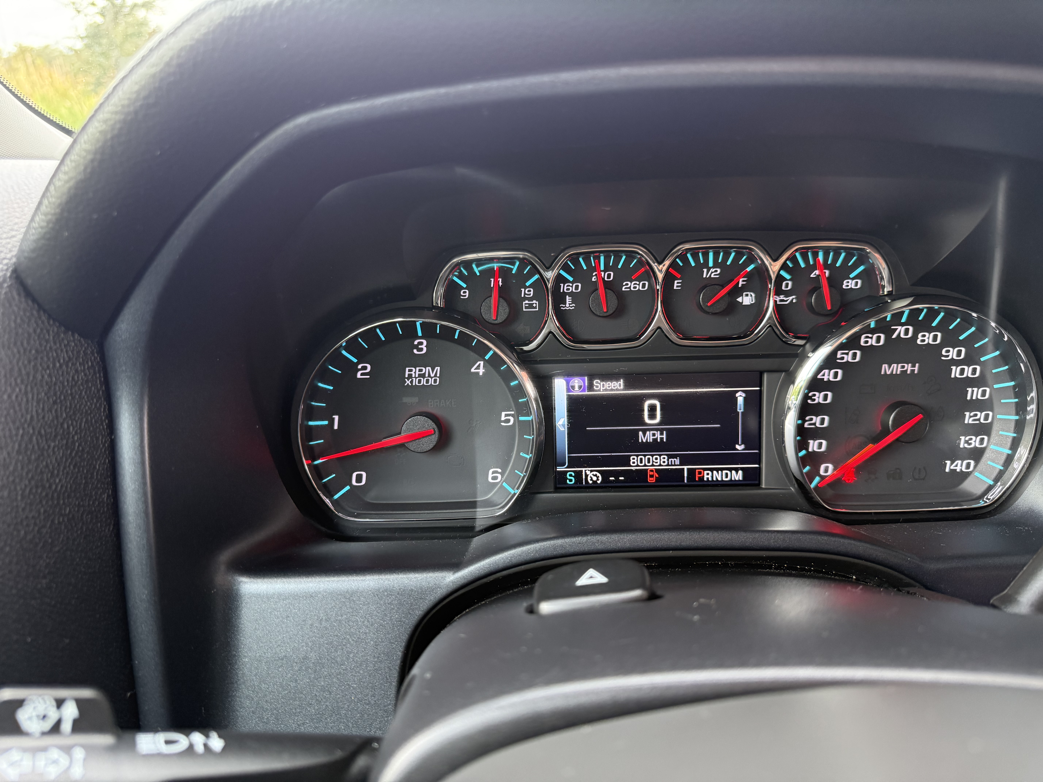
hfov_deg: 71.6
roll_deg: +0.5
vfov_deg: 56.8
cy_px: 391
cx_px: 522
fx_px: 723
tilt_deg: -19.5
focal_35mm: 24
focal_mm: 6.76
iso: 400
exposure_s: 1/122
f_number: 1.78
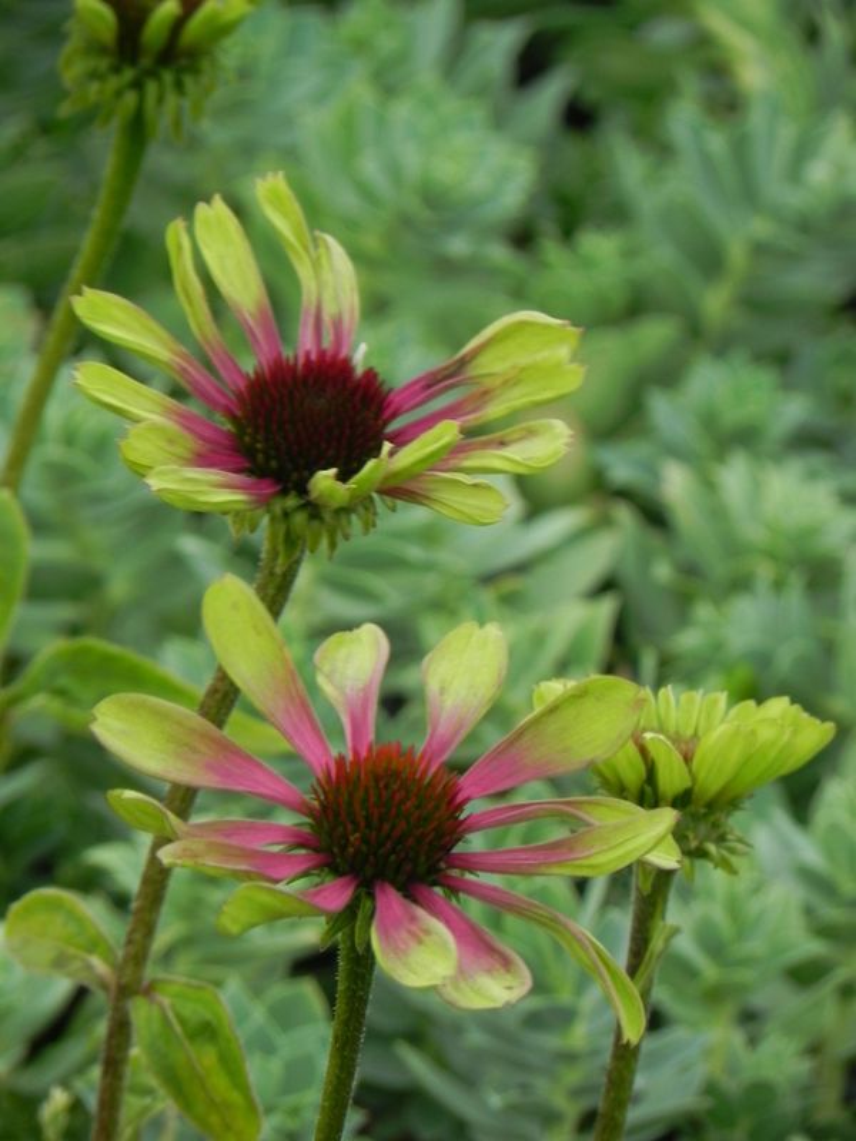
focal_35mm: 550
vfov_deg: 3.6
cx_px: 428
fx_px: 18134
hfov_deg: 2.7
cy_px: 570
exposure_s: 1/40
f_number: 5.6
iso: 160
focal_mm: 97.8
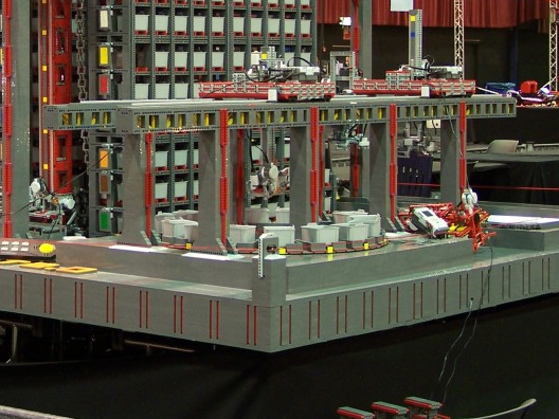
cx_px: 74
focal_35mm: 99
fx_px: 1599
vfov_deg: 14.9
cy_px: 111
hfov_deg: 19.5
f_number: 3
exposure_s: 1/2
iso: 80
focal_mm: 8.5
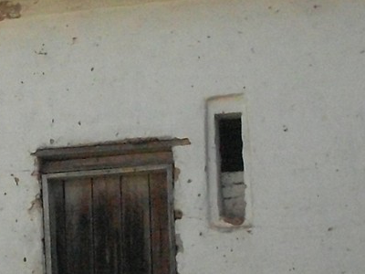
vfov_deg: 10.8
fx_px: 1434
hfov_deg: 14.1
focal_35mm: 136
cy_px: 285
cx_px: -61
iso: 400
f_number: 8.4
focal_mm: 6.3
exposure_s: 1/500
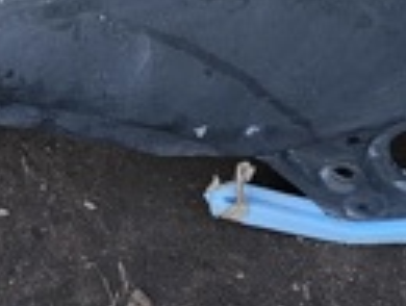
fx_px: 1328
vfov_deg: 11.1
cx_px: 69
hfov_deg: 17.2
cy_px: -415
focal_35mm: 113
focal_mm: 5.4
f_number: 1.8
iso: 640
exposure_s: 1/100
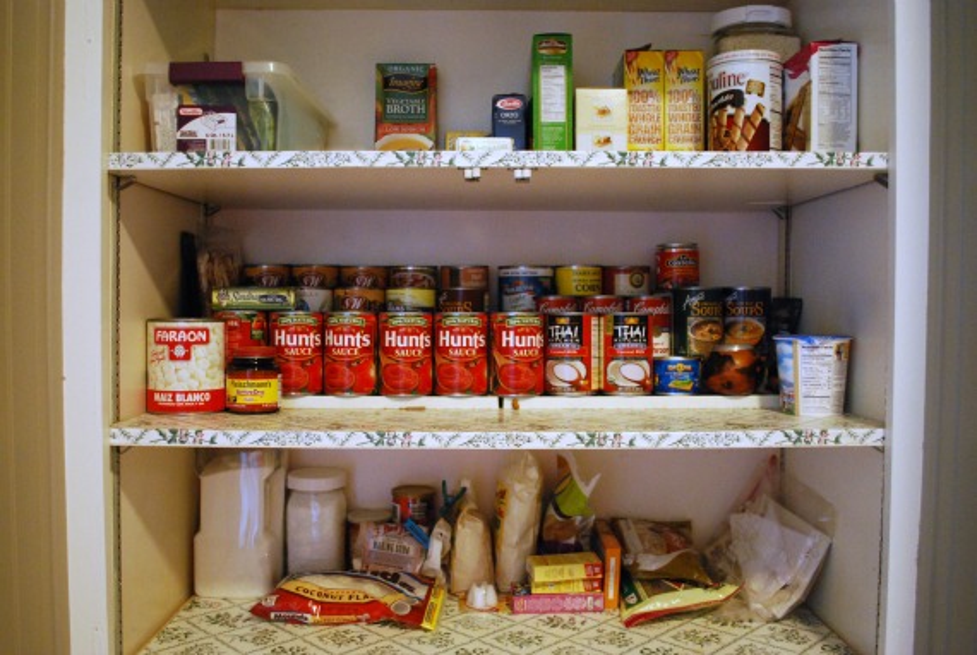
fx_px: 897
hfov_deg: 57.1
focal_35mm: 33
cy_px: 328
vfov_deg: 40.1
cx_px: 488
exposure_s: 1/13
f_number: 4
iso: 1600
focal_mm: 22
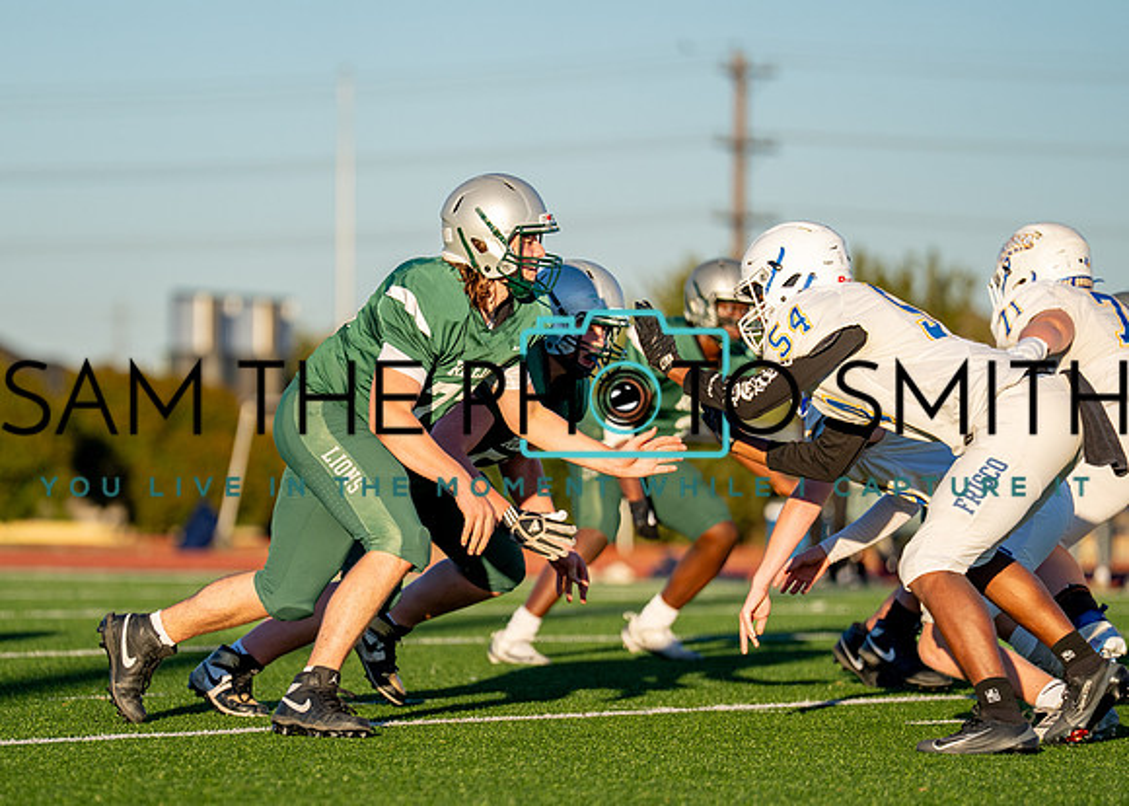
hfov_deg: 7.3
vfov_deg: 5.2
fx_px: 8852
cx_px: 341
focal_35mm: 276
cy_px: 473
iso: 200
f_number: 2.8
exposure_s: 1/3200
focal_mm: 200
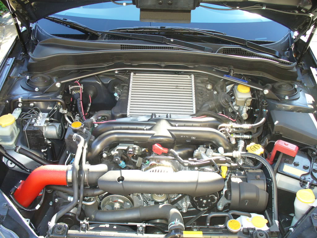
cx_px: 158
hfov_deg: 50.1
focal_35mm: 37
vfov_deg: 38.7
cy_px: 119
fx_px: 339
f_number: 2.8
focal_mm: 6.1
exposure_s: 1/80
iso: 100
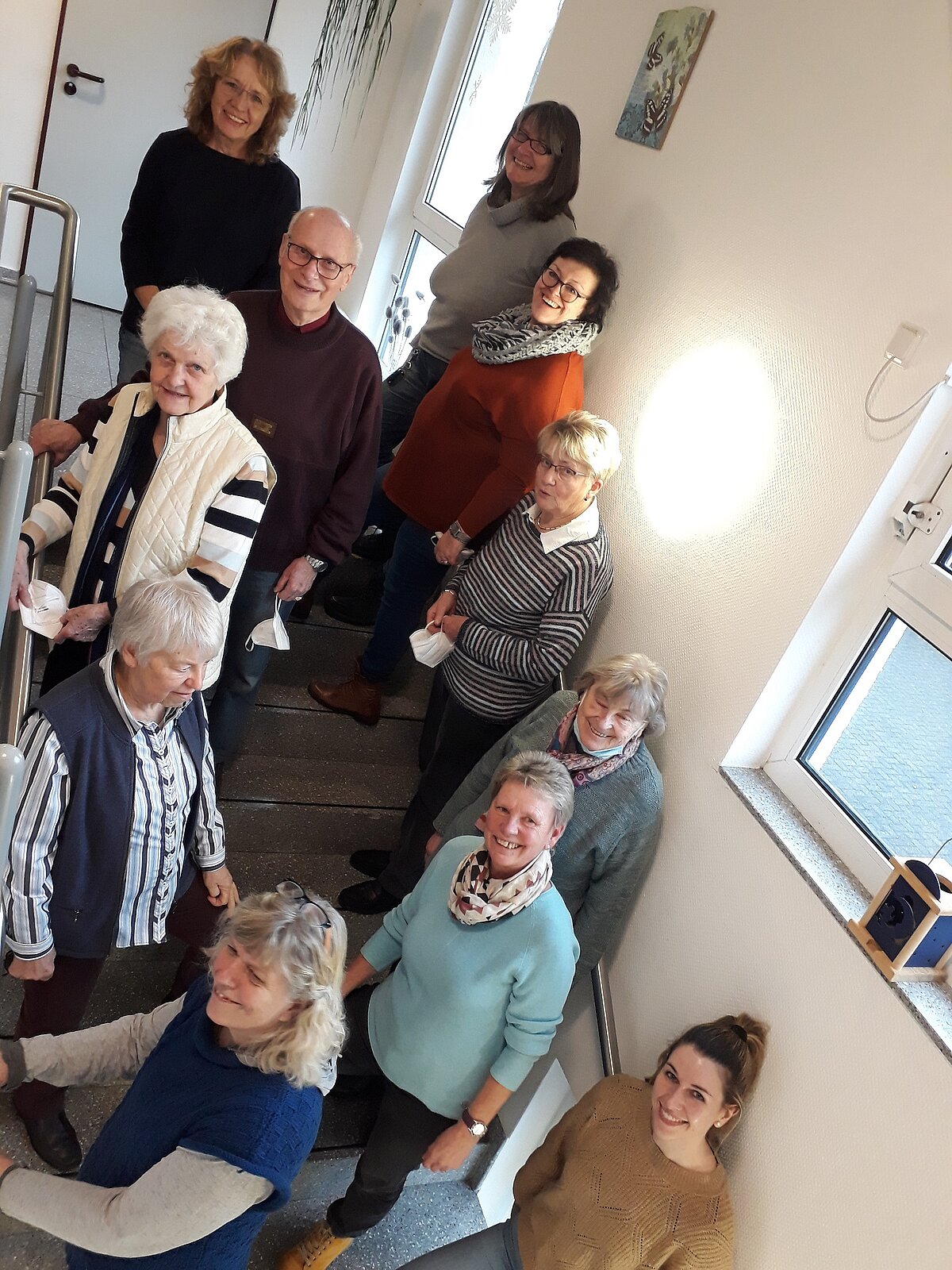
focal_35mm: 27
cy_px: 635
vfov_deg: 65.3
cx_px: 476
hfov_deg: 51.4
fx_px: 990
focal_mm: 3.6
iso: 200
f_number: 1.9
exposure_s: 1/20
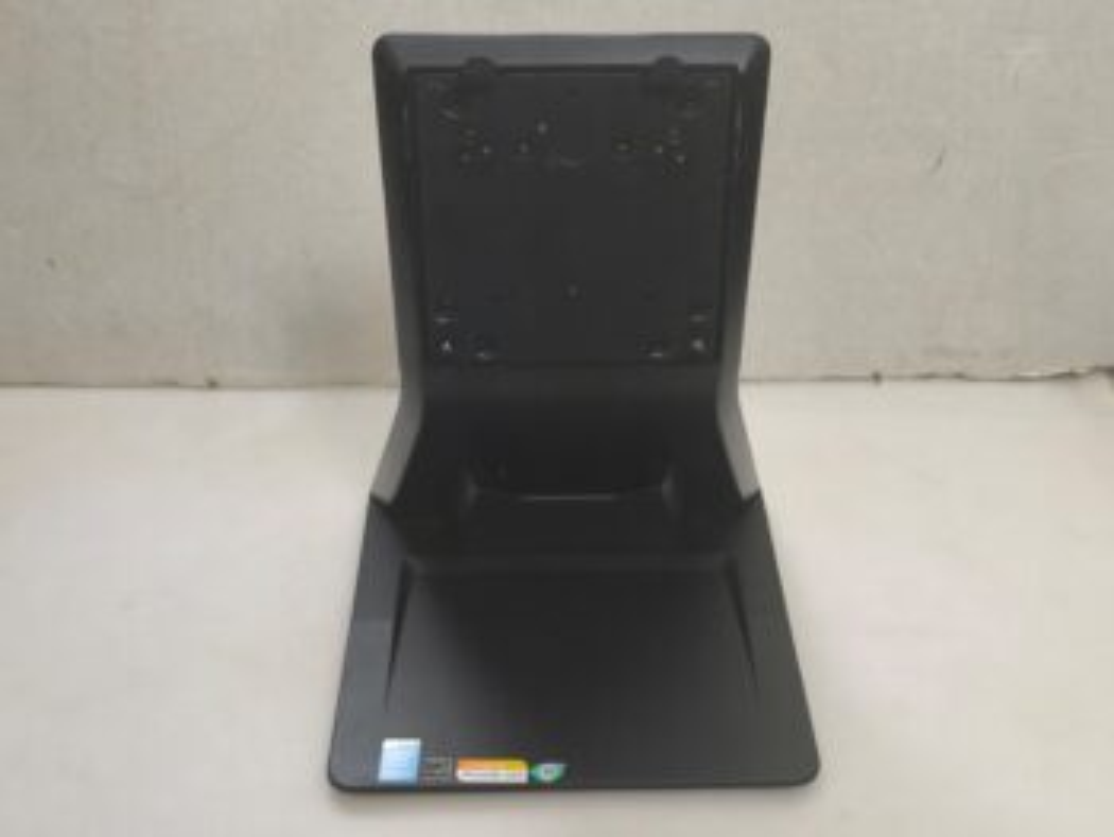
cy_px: 418
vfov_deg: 40.7
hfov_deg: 52.6
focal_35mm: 35
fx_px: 1127
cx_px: 557
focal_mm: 6.57
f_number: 1.6
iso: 500
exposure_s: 1/50
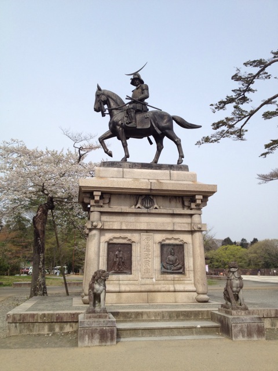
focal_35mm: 35
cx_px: 139
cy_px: 186
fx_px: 375
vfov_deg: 52.6
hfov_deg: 40.7
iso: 64
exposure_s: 1/1727
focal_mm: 4.28
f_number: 2.4
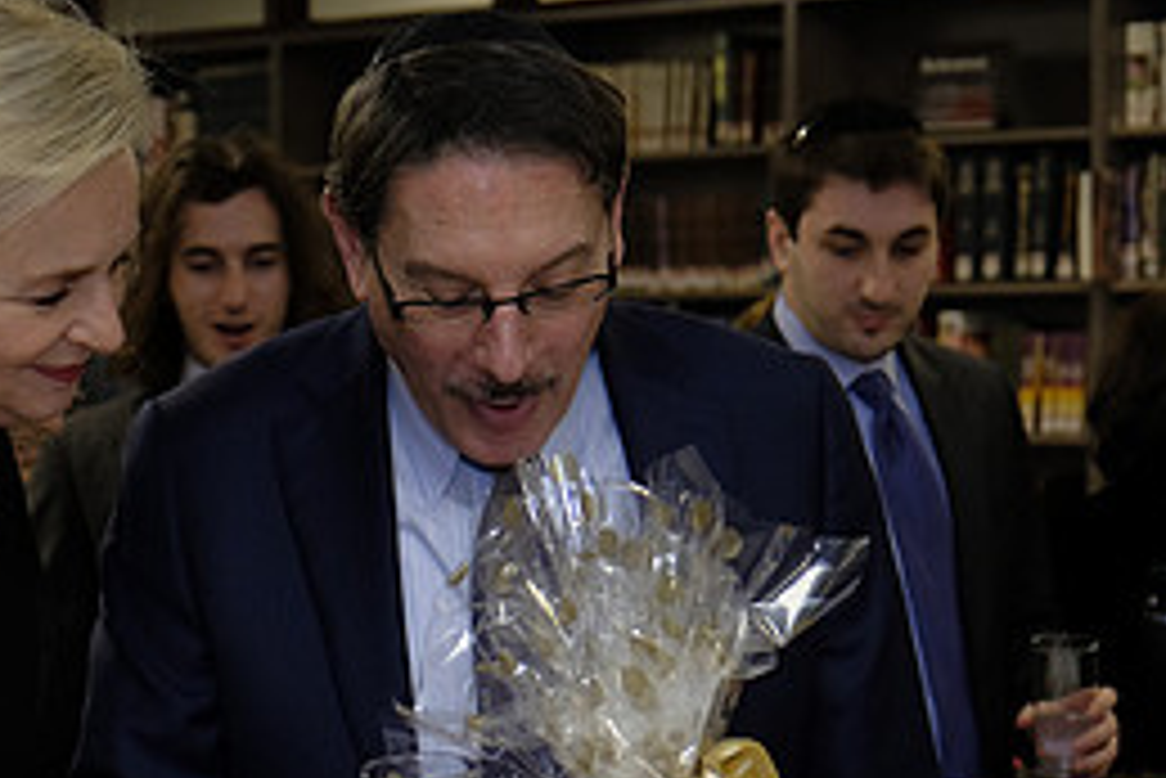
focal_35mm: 121
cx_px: 189
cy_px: 560
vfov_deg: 11.3
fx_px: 3921
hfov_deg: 16.8
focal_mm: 35.8
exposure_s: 1/180
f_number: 3.6
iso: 800
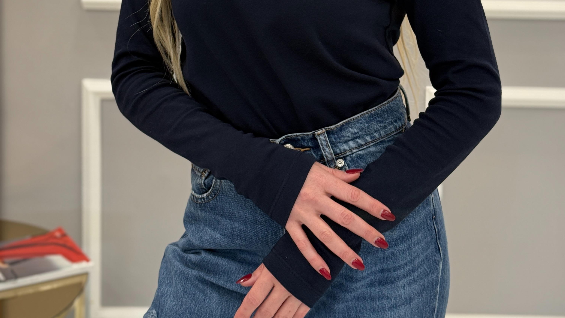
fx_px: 1049
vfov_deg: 16.7
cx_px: 283
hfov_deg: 30.2
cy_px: -27
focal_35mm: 70
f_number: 1.78
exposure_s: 1/100
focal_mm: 6.76
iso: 125
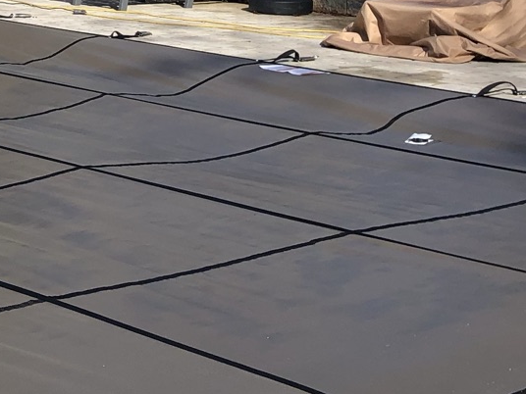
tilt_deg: +0.3
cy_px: -137
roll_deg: +0.0
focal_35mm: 107
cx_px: 56
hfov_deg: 18.1
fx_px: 1626
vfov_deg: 13.3
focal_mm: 3.99
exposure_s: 1/1656
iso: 20
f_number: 1.8
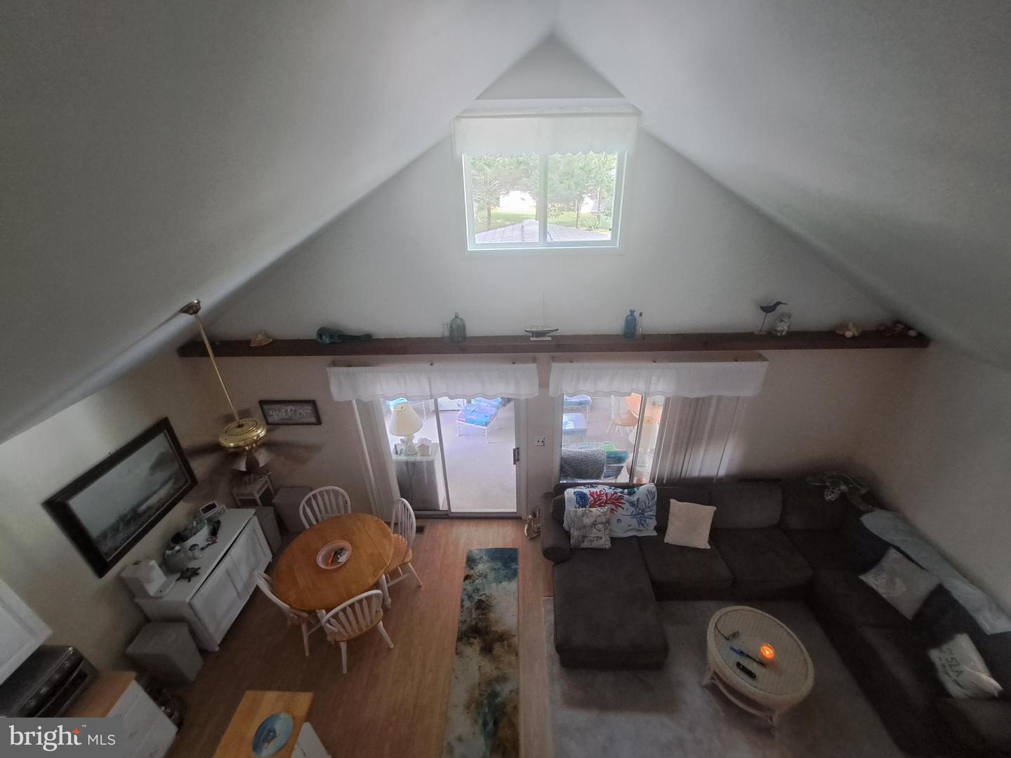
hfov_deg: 106.2
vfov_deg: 89.9
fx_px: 380
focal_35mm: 13
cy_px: 379
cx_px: 506
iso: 200
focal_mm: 1.74
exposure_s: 1/25
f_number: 2.2
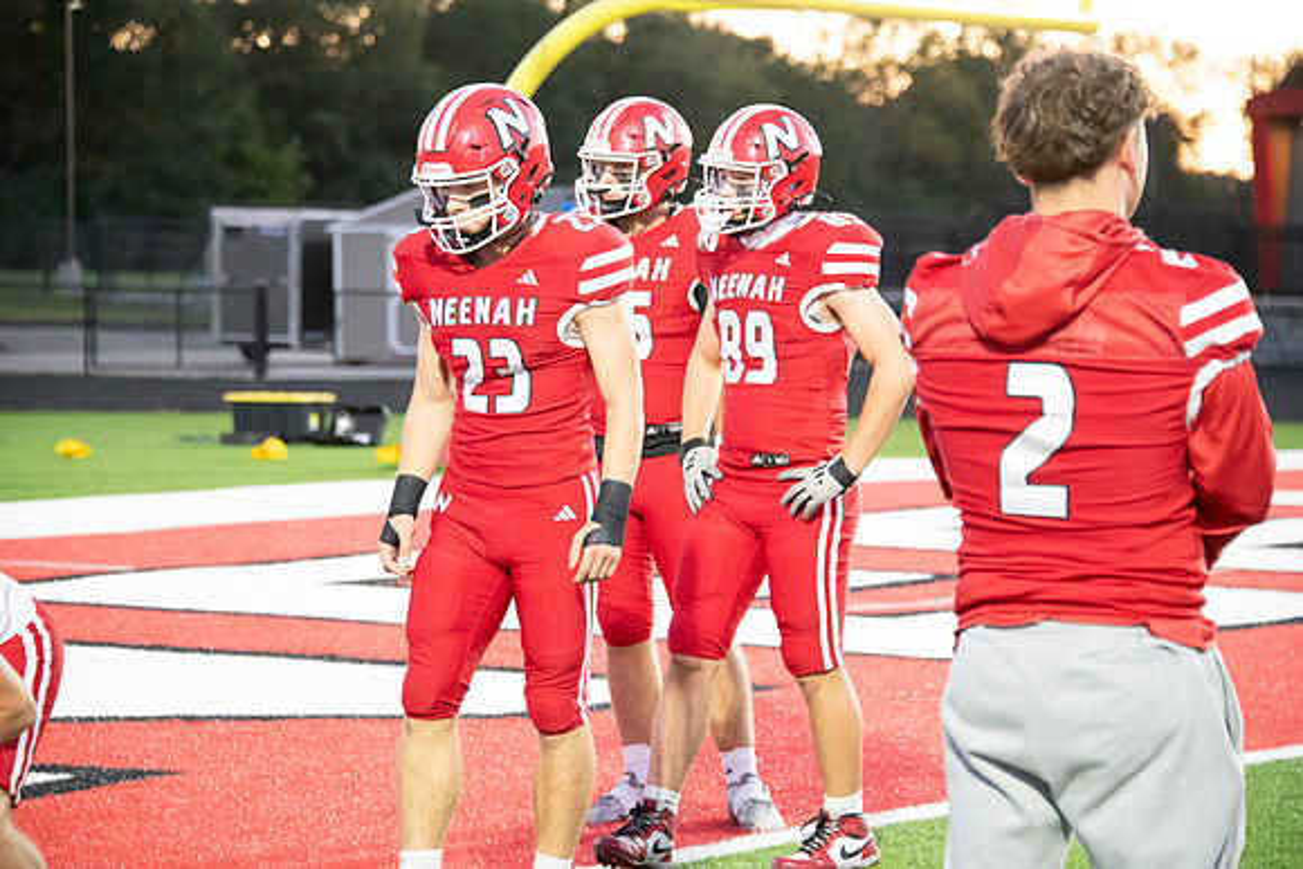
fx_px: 5249
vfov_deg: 9.5
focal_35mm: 145
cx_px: 652
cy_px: 434
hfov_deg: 14.2
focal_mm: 145
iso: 8000
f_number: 5.6
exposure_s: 1/320
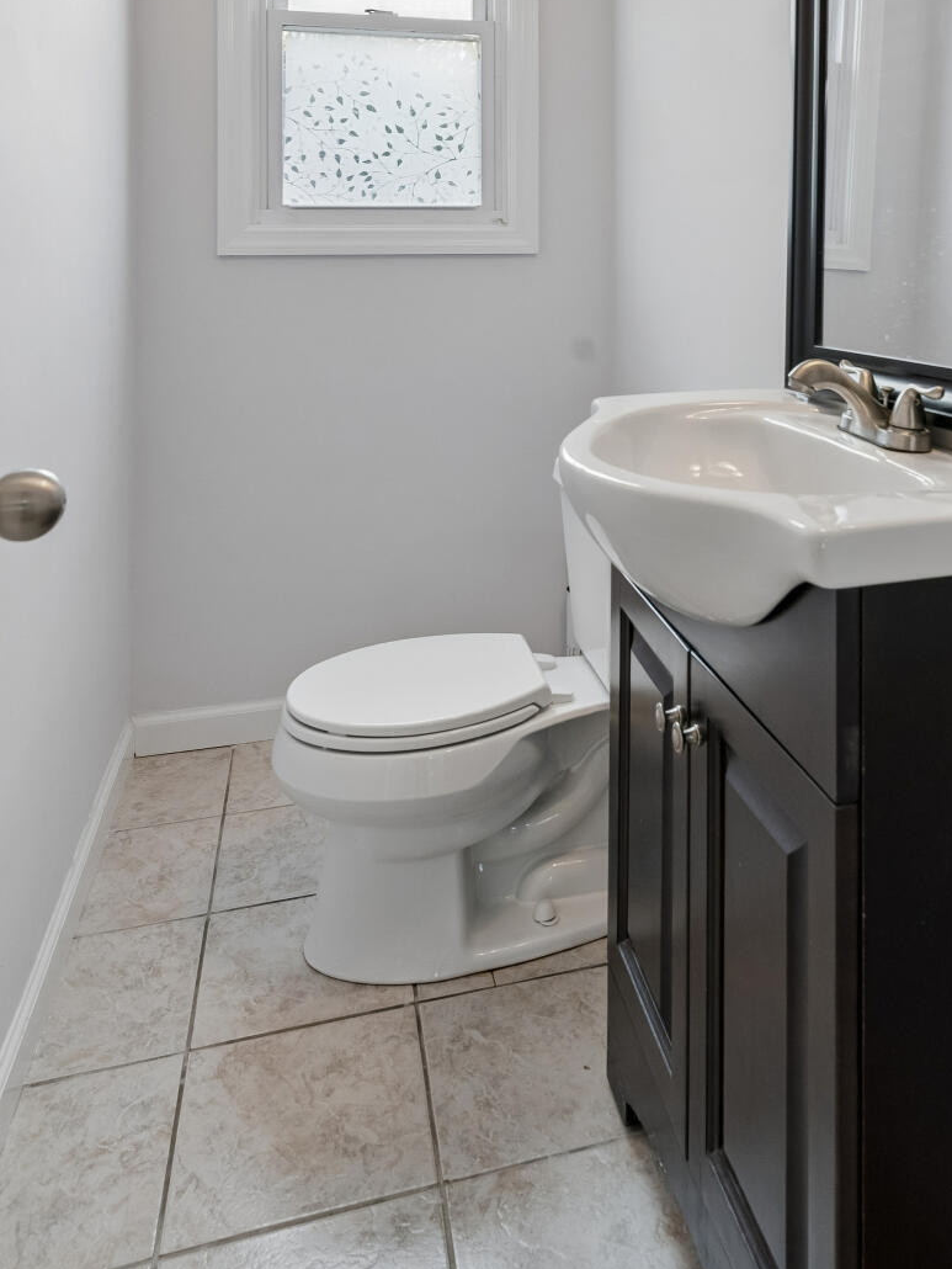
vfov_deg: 57.4
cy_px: 208
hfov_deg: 48.8
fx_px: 1026
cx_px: 643
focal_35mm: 28
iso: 640
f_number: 7.1
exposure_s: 1/60
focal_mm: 15
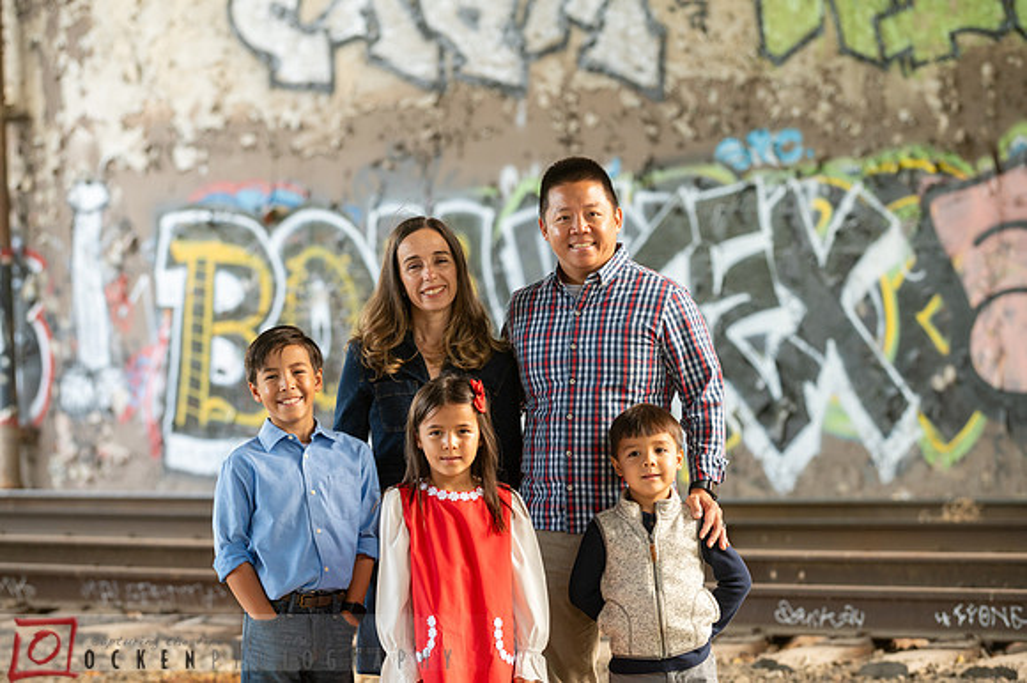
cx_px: 514
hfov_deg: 15.3
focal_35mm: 134
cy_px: 342
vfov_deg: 10.2
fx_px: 3813
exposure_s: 1/100
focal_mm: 130
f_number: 3.5
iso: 400
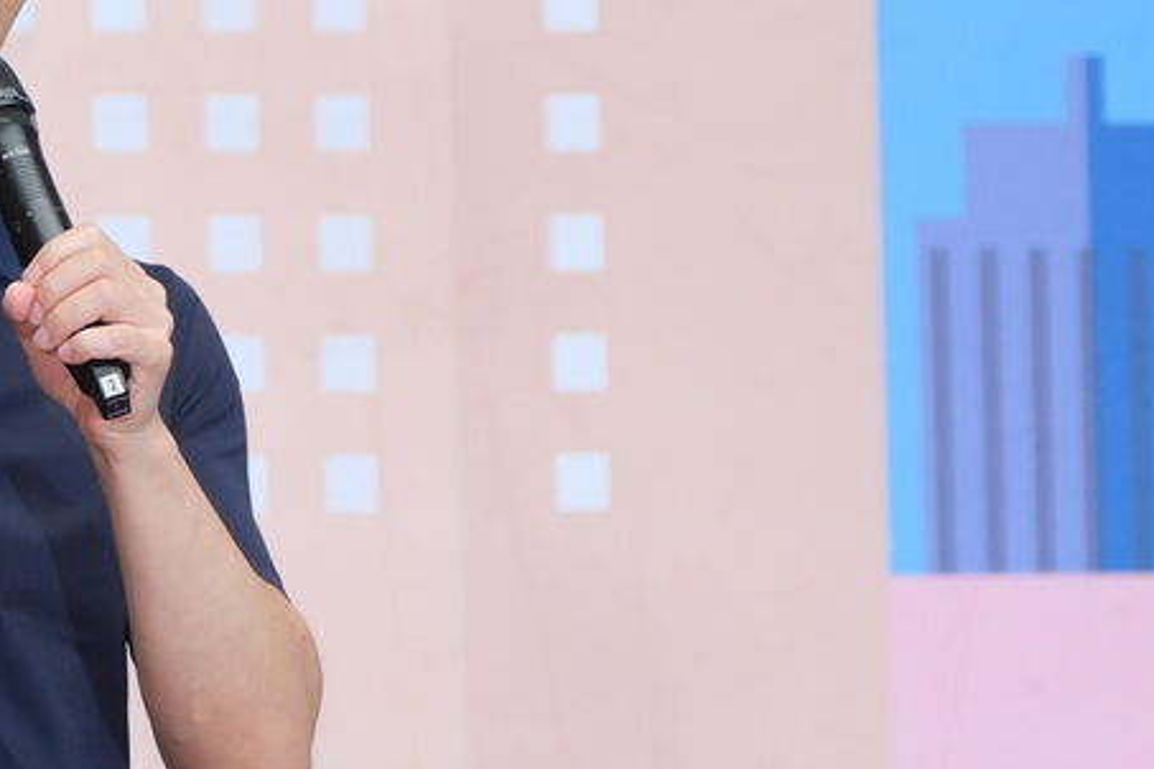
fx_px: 13847
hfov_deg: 4.8
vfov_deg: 3.2
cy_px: 393
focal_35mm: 432
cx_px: 163
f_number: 2.8
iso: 1250
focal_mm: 102.2
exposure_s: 1/200
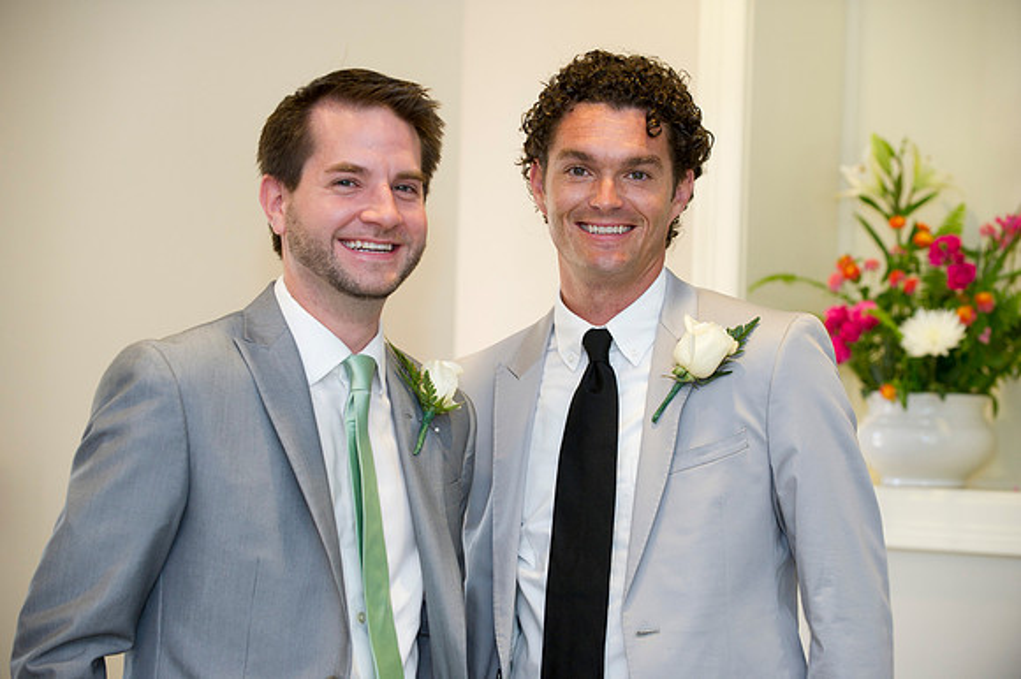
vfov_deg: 13.4
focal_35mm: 102
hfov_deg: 20.0
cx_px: 510
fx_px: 2891
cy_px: 340
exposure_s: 1/125
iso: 800
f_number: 3.5
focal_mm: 102
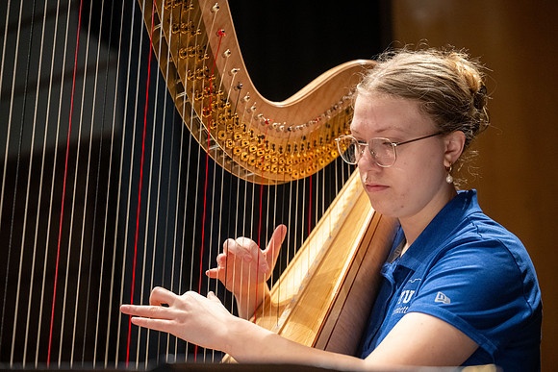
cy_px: 186
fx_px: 1085
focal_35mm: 70
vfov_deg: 19.5
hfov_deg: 28.8
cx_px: 279
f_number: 2.8
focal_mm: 70
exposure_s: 1/320
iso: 3200
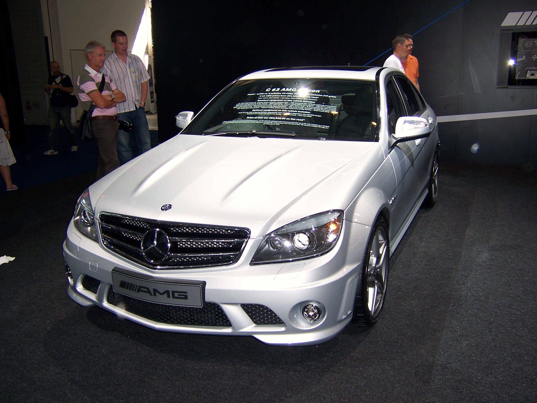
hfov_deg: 55.4
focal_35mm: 33
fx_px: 512
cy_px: 202
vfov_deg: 42.9
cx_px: 268
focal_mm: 5.5
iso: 80
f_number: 2.8
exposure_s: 1/60
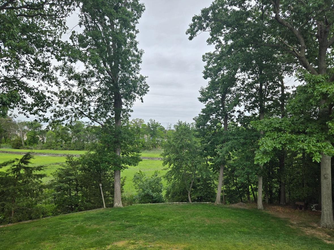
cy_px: 150
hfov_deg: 63.3
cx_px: 181
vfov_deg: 49.4
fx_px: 270
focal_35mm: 28
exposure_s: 1/1546
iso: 25
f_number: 1.8
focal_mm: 5.4
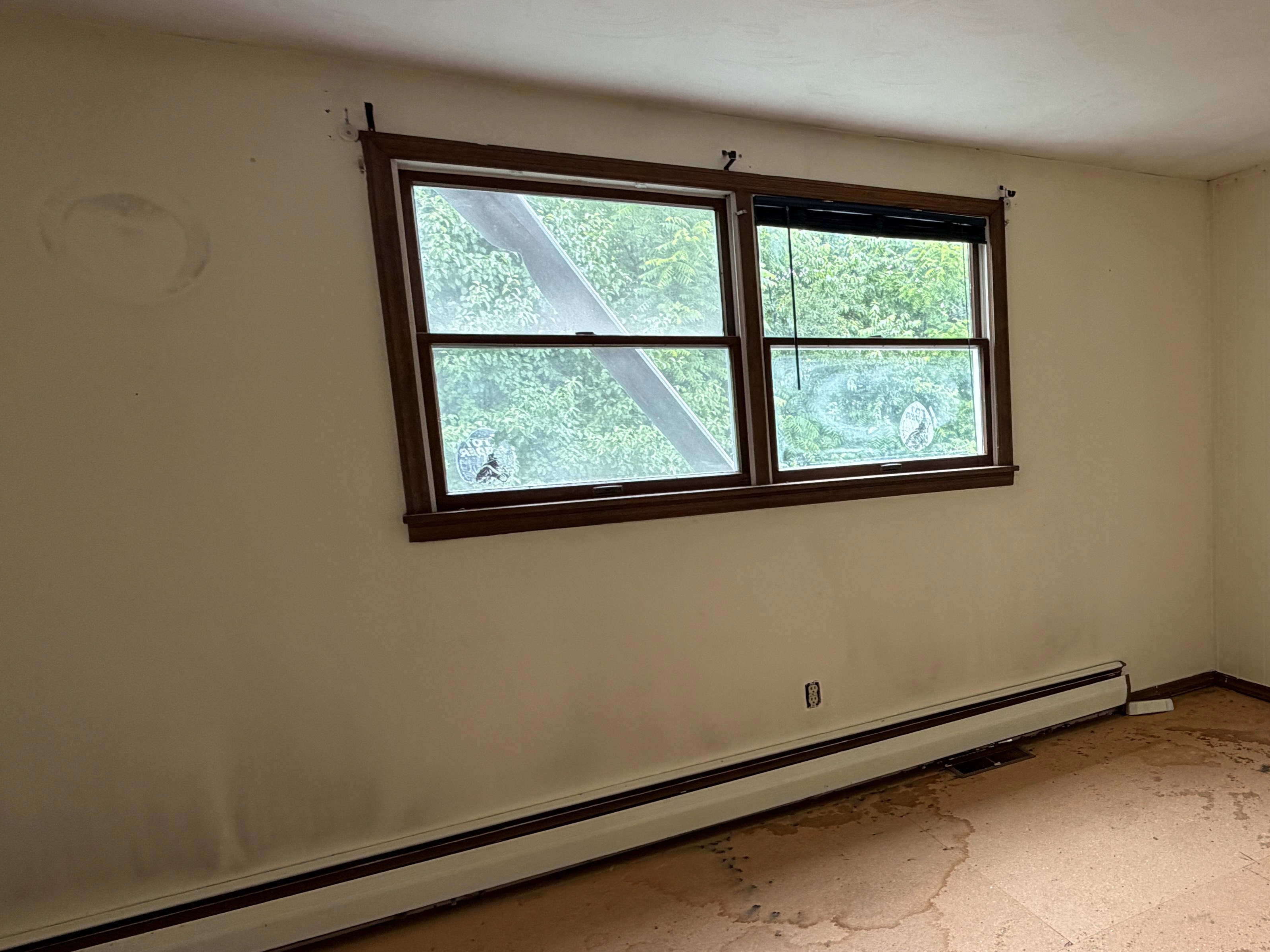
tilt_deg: -6.3
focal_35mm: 25
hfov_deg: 63.8
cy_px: 514
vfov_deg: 54.8
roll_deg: +2.3
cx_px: 1004
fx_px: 917
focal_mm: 2.22
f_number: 2.2
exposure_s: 1/121
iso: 125
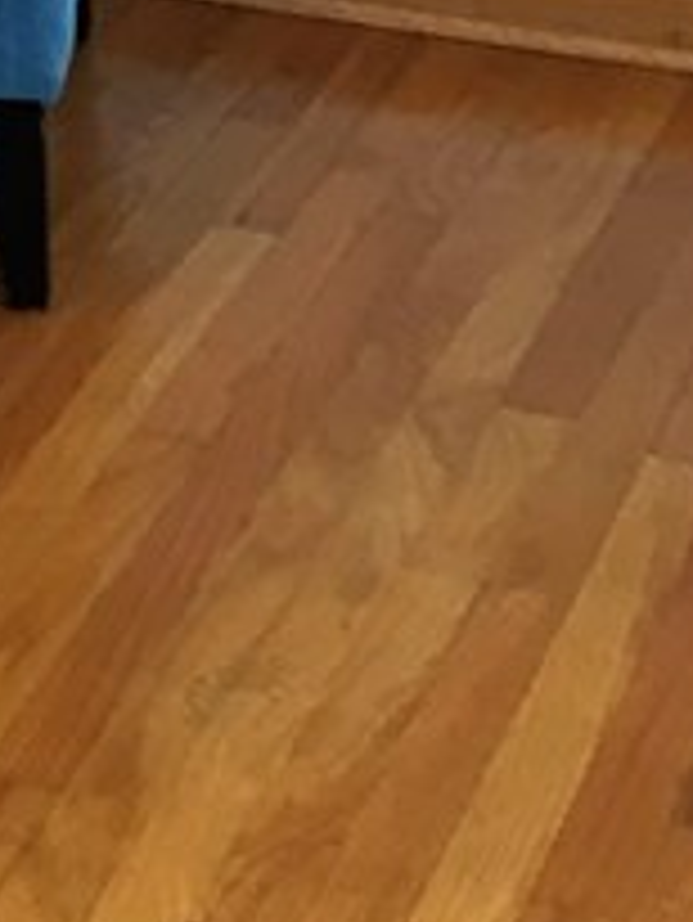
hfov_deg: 9.3
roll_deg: +4.8
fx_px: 3866
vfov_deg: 12.4
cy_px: -774
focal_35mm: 145
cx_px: -896
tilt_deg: -7.7
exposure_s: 1/30
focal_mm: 4.15
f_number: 2.2
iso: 80
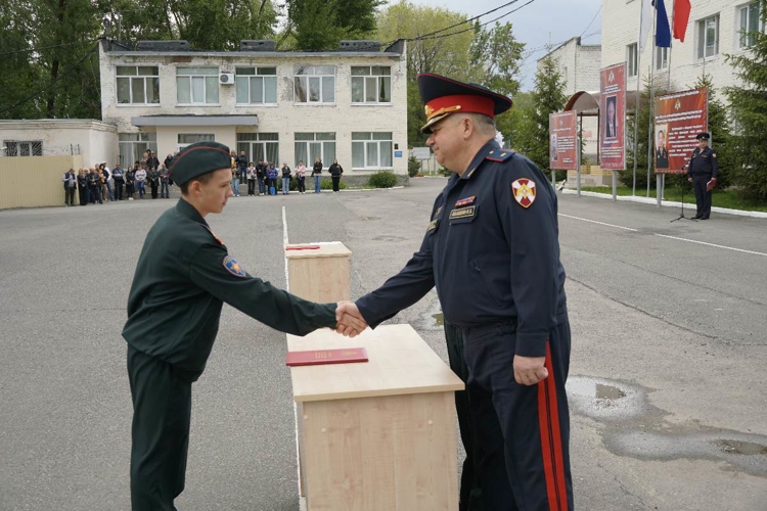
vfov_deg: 29.9
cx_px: 384
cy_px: 256
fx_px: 959
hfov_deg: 43.6
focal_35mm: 45
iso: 100
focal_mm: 30
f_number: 4.5
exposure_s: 1/160
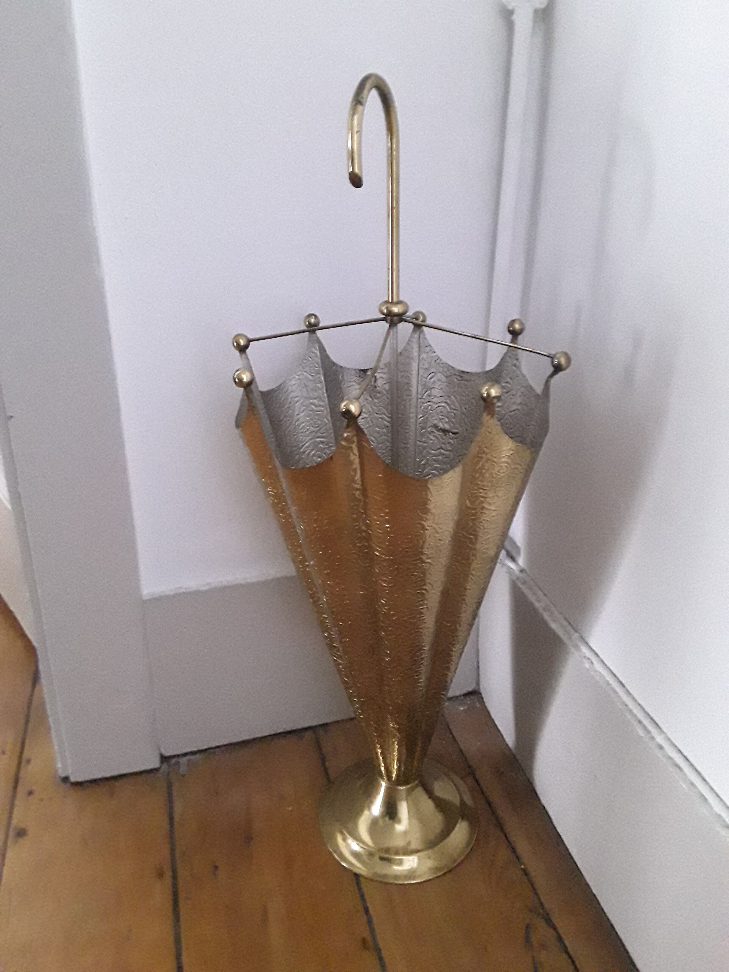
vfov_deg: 65.3
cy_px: 486
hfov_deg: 51.4
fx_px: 758
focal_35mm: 27
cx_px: 364
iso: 640
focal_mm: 2.91
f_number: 1.9
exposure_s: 1/17
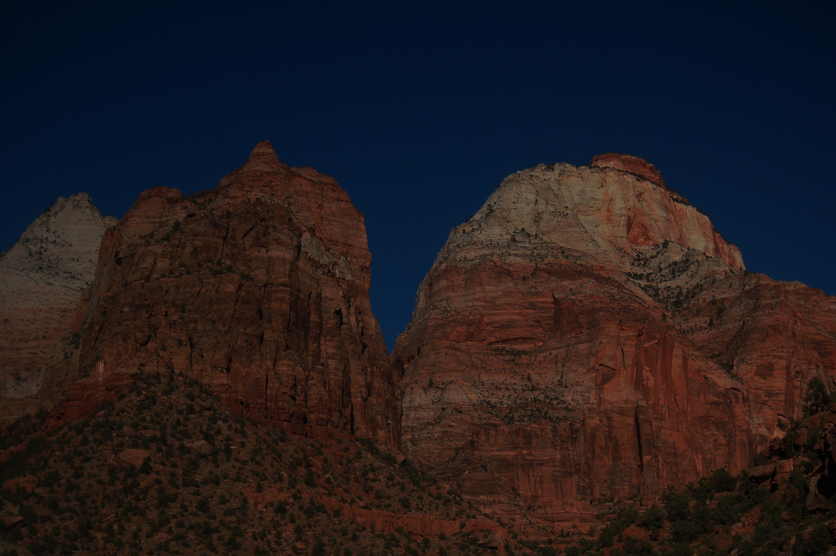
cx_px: 418
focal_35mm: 72
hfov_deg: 28.1
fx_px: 1671
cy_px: 278
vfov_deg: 18.9
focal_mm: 48
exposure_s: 1/200
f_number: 5.6
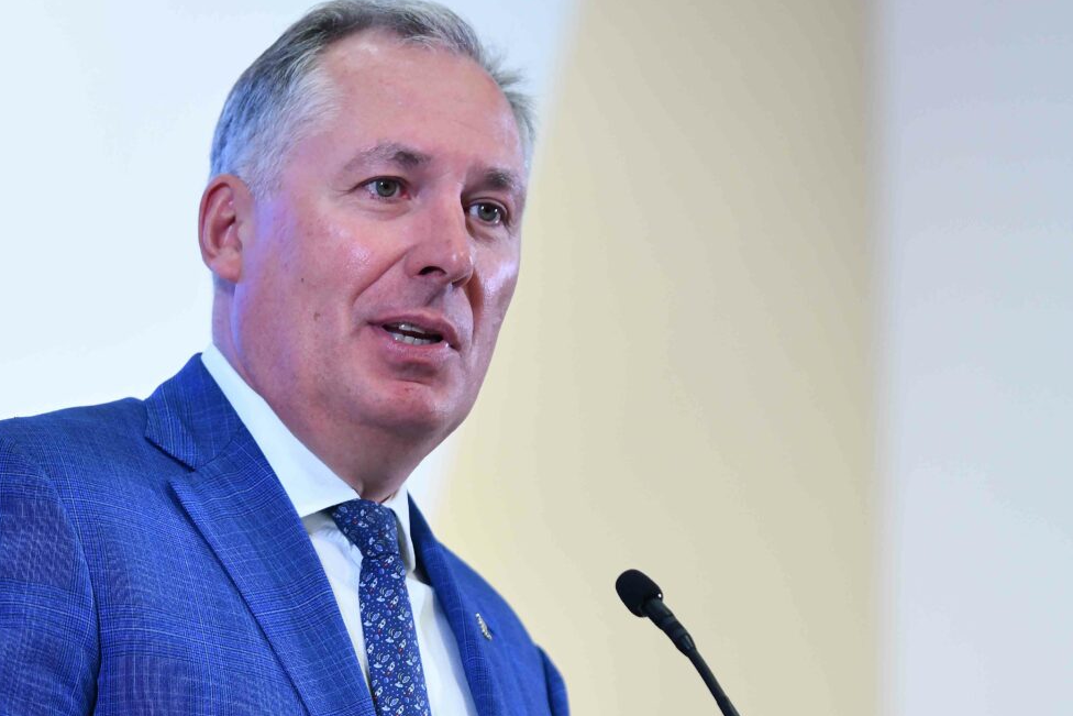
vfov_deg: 4.6
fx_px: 8853
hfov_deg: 6.9
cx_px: 246
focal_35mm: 297
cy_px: 466
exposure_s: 1/200
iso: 800
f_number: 4.5
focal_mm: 145
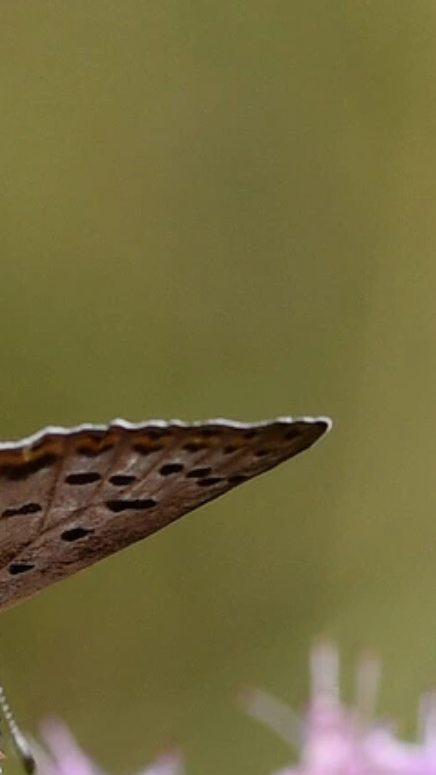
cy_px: 387
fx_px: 5098
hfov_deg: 4.9
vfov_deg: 8.7
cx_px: -128
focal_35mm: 248
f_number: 6.3
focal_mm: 105
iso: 200
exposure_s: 1/500
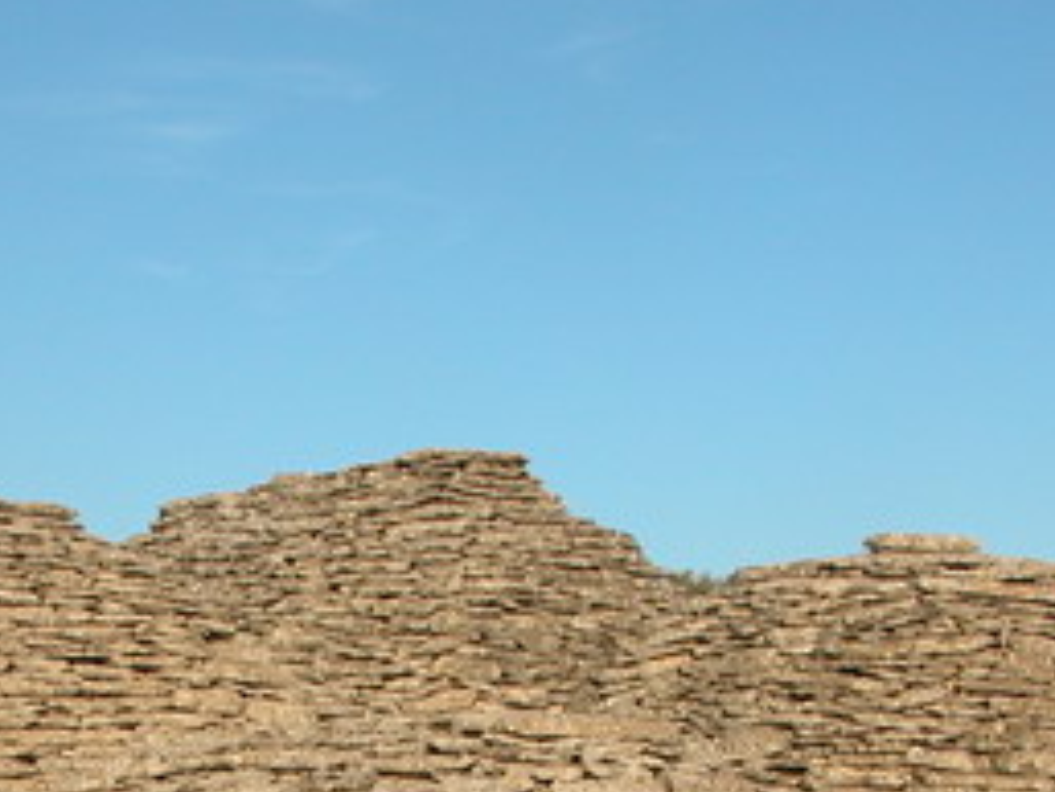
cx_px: 238
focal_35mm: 87
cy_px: 936
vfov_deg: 16.3
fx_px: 2653
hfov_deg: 22.2
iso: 100
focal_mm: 8.9
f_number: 6.3
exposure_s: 1/284
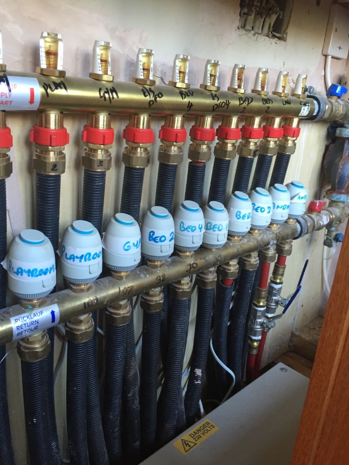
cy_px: 234
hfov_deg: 46.8
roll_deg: -3.5
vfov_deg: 60.0
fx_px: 403
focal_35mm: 30
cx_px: 174
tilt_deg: -18.8
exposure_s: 1/33
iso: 125
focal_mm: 4.15
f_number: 2.2
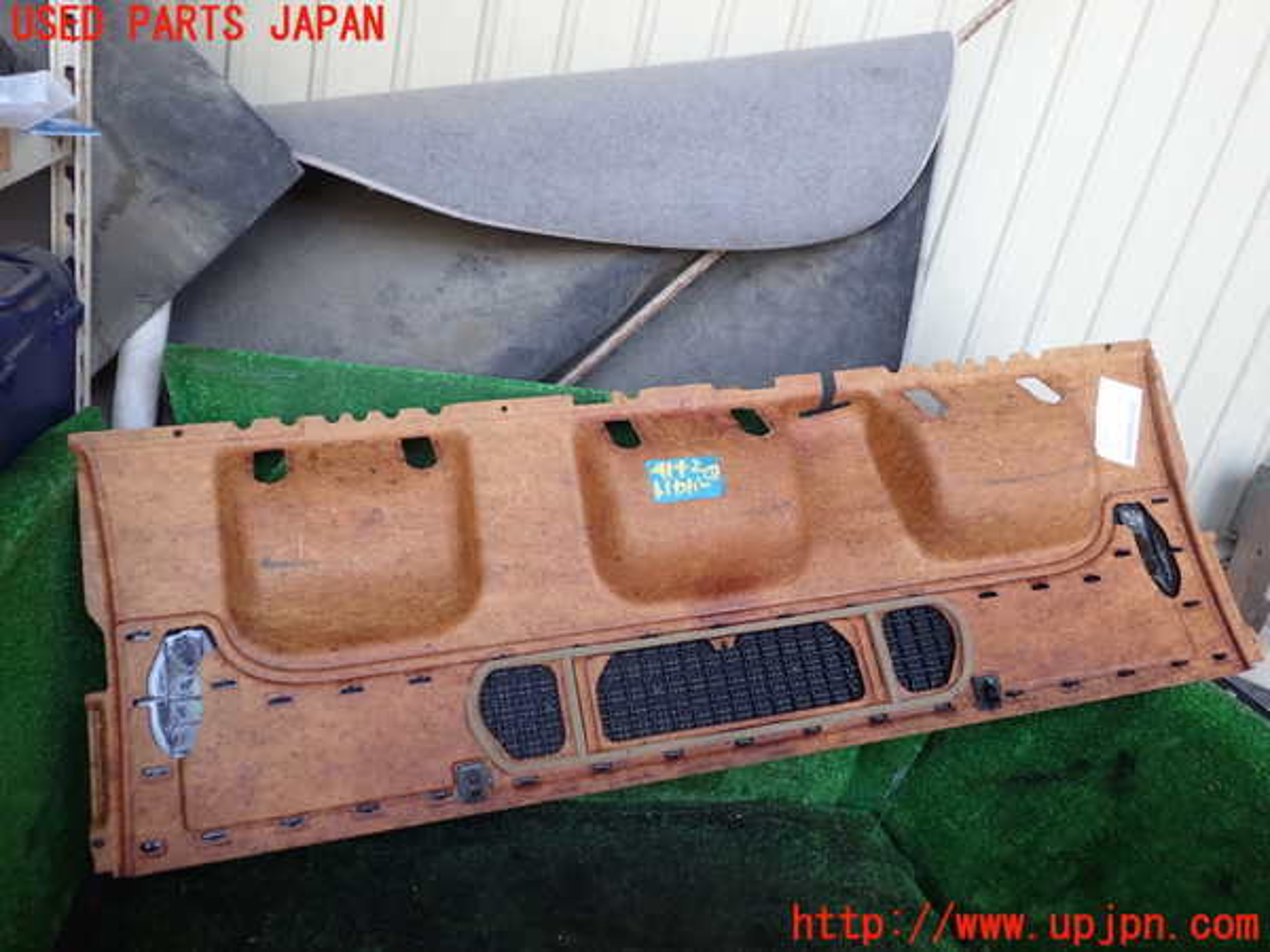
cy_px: 476
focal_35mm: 30
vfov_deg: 46.8
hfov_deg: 60.0
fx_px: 1101
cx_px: 635
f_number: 2.3
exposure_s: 1/60
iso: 100
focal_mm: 5.4
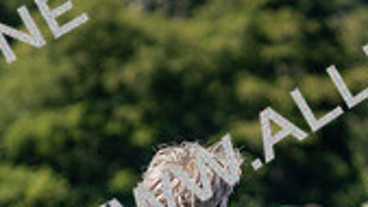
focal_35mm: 718
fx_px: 7005
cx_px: 316
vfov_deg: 1.7
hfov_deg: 3.0
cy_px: 273
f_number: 5.6
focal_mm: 200
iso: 250
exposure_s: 1/1600
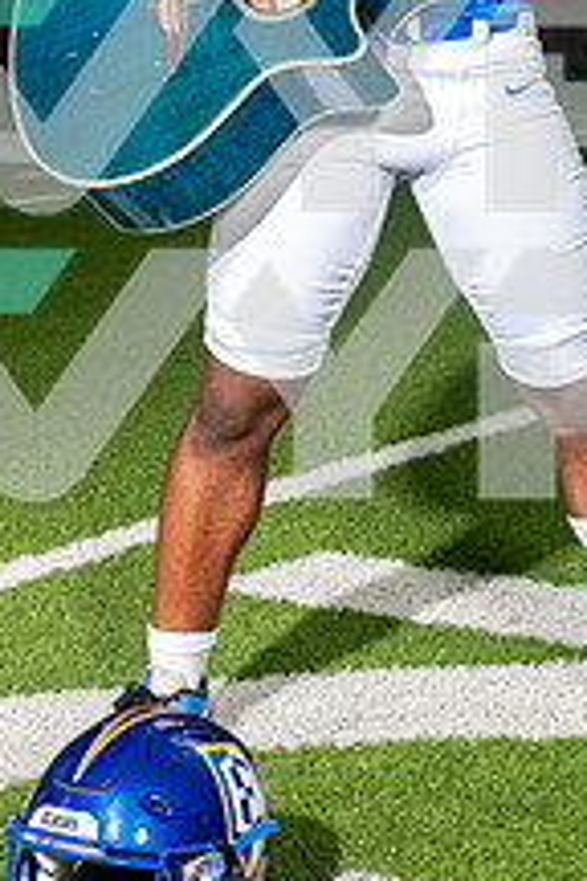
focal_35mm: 100
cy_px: 90
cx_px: 440
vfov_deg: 20.0
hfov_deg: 13.6
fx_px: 2446
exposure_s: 1/320
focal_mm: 48
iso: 800
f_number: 7.1
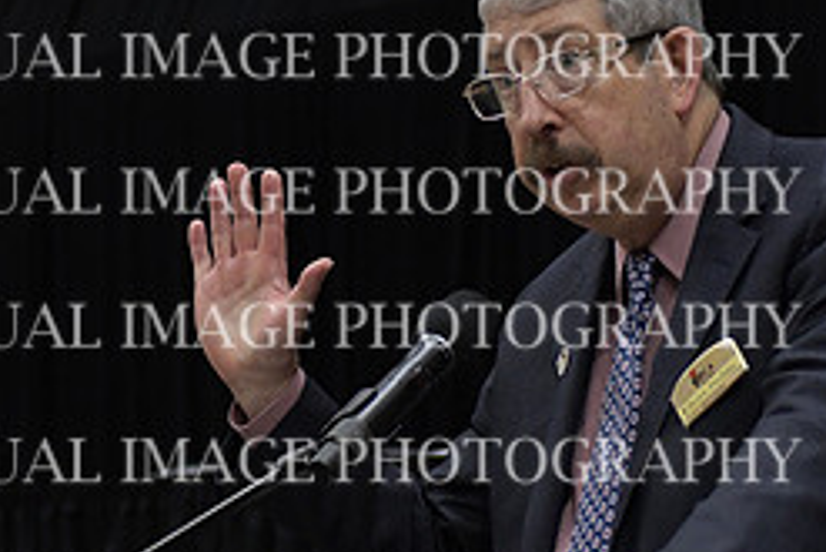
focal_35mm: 148
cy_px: 393
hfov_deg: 13.9
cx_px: 318
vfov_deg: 9.3
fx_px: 3398
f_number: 3.2
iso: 2500
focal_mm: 42
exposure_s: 1/320
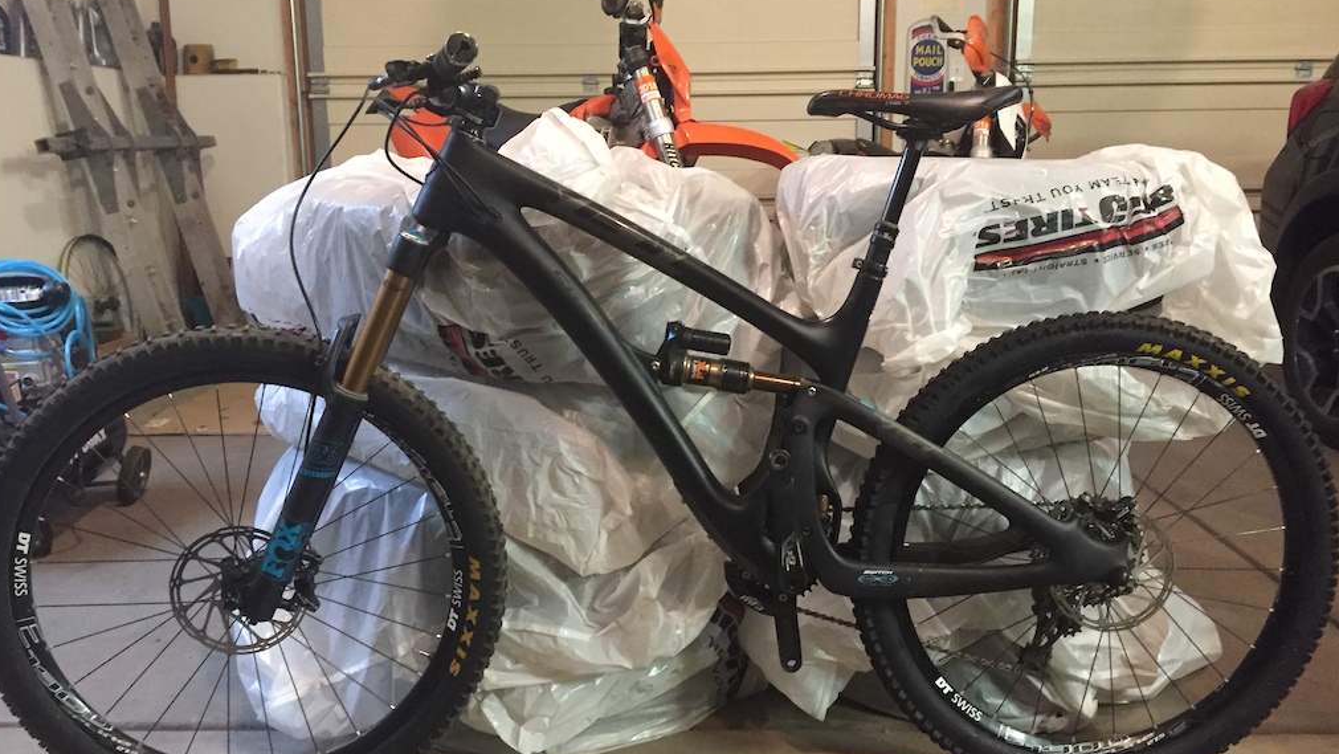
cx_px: 664
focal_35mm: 32
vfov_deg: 36.7
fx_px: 1136
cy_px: 362
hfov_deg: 61.0
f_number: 2.2
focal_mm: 4.15
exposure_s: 1/15
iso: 320
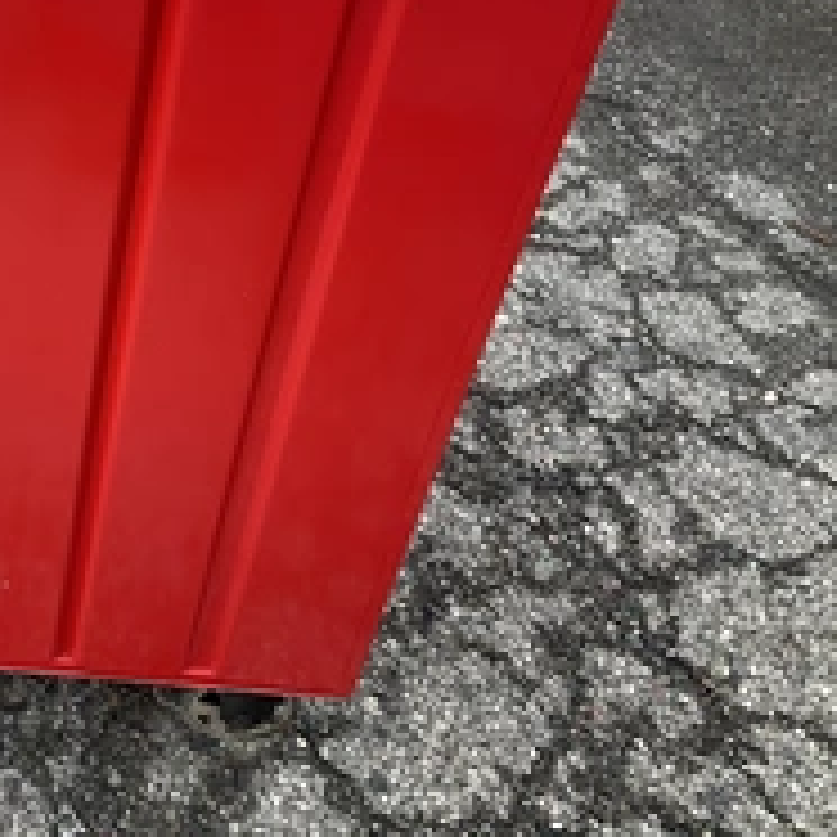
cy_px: 310
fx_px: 1505
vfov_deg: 30.9
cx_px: -9
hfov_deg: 29.0
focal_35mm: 55
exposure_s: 1/122
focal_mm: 3
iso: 25
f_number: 1.8
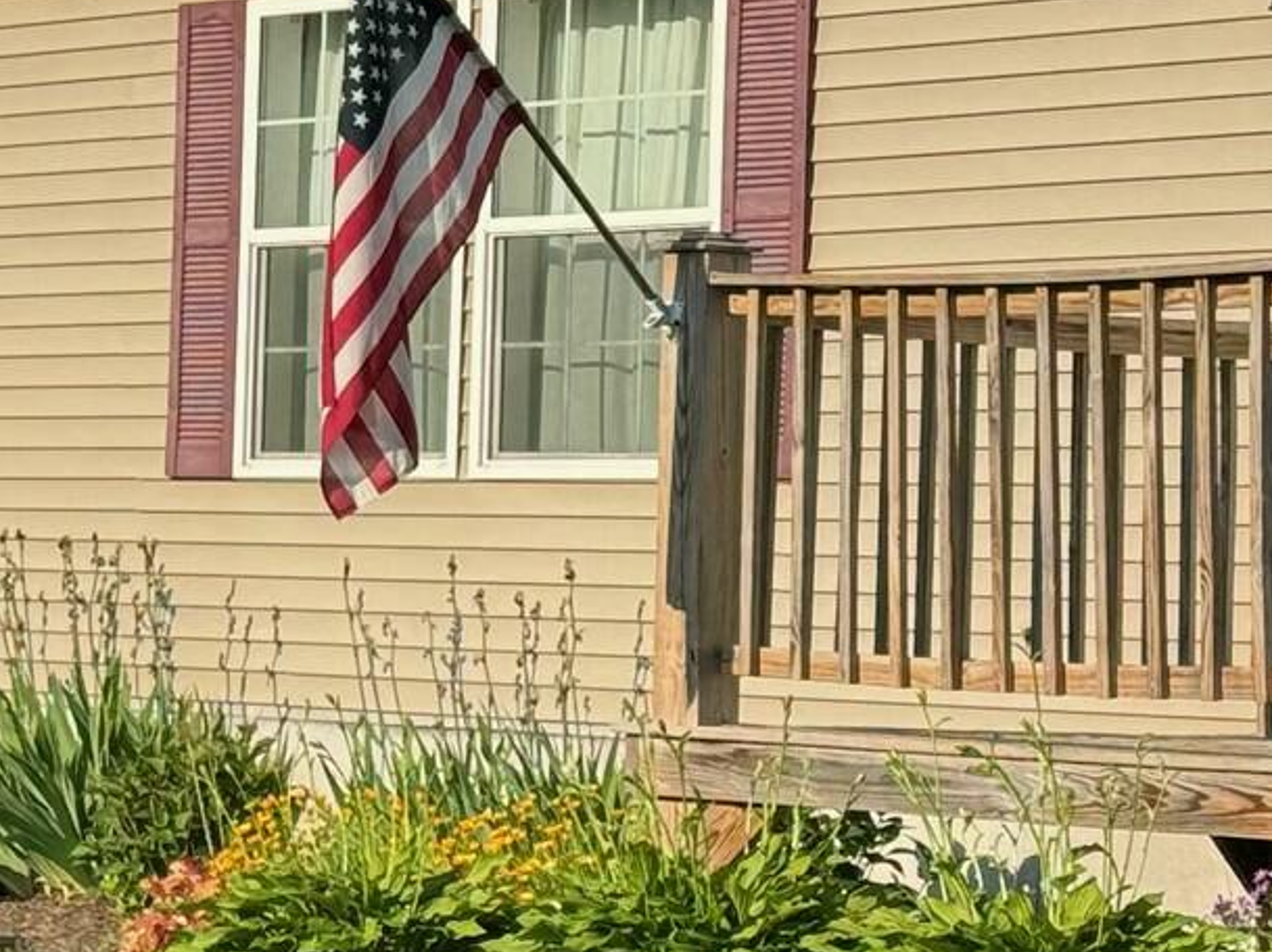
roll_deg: -2.0
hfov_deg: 11.7
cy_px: 315
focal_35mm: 159
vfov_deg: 9.3
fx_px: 5839
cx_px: -804
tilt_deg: +0.1
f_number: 1.78
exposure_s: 1/3610
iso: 64
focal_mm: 6.76
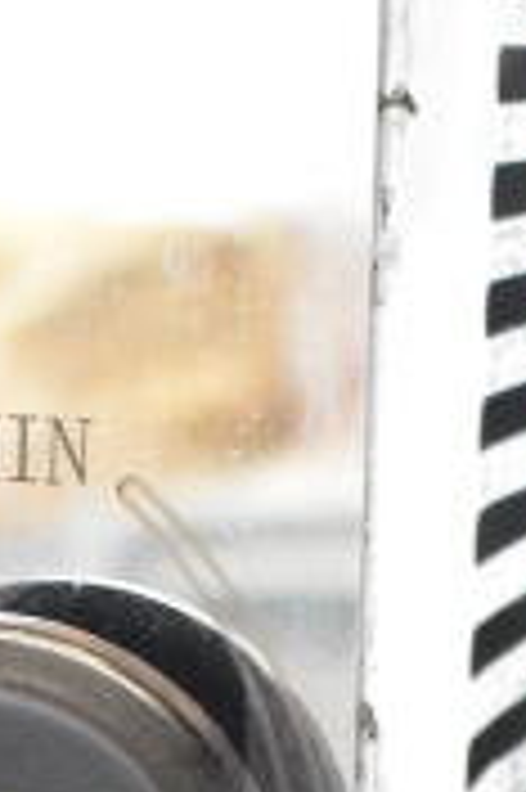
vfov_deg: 10.0
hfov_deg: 6.7
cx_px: -49
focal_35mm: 203
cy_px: 886
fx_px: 4458
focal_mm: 26
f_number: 4
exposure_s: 1/40
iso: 1800
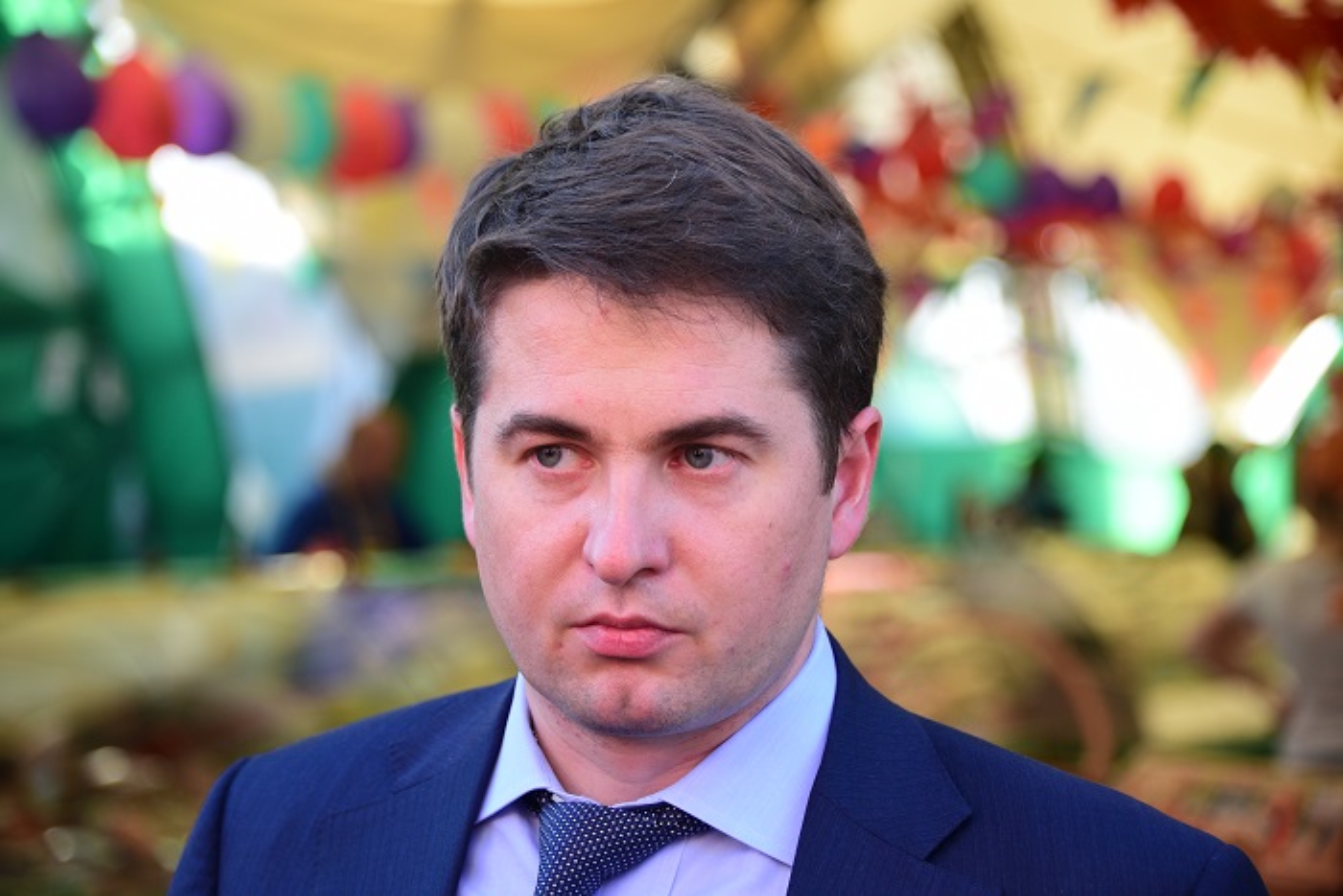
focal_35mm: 116
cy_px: 448
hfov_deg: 17.6
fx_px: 4328
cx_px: 672
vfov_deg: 11.8
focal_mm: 116
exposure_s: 1/320
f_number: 5.6
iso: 640
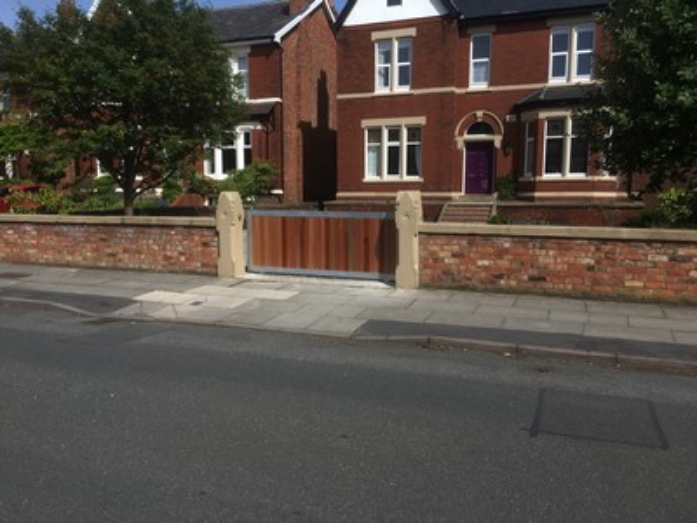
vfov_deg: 48.2
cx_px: 348
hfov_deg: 61.7
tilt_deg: -6.6
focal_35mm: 29
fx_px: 584
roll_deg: -0.1
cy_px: 262
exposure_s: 1/1479
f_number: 2.2
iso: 25
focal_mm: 4.15
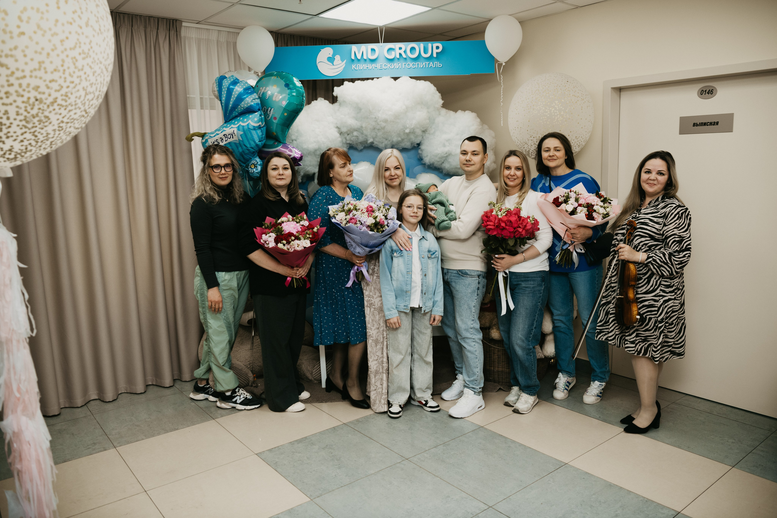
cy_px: 259
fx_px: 583
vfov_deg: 47.9
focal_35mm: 27
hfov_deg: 67.4
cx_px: 388
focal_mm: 27
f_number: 4
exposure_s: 1/160
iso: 200
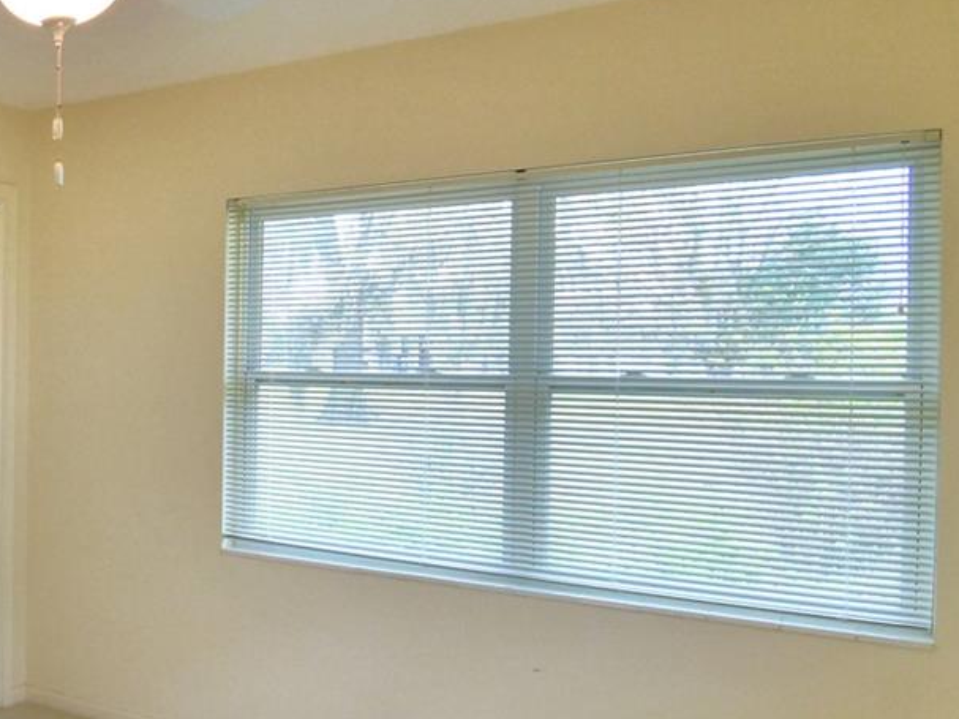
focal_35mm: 38
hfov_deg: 38.7
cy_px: 376
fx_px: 1053
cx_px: -137
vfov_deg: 37.7
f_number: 4.5
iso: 280
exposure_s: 1/125
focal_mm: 10
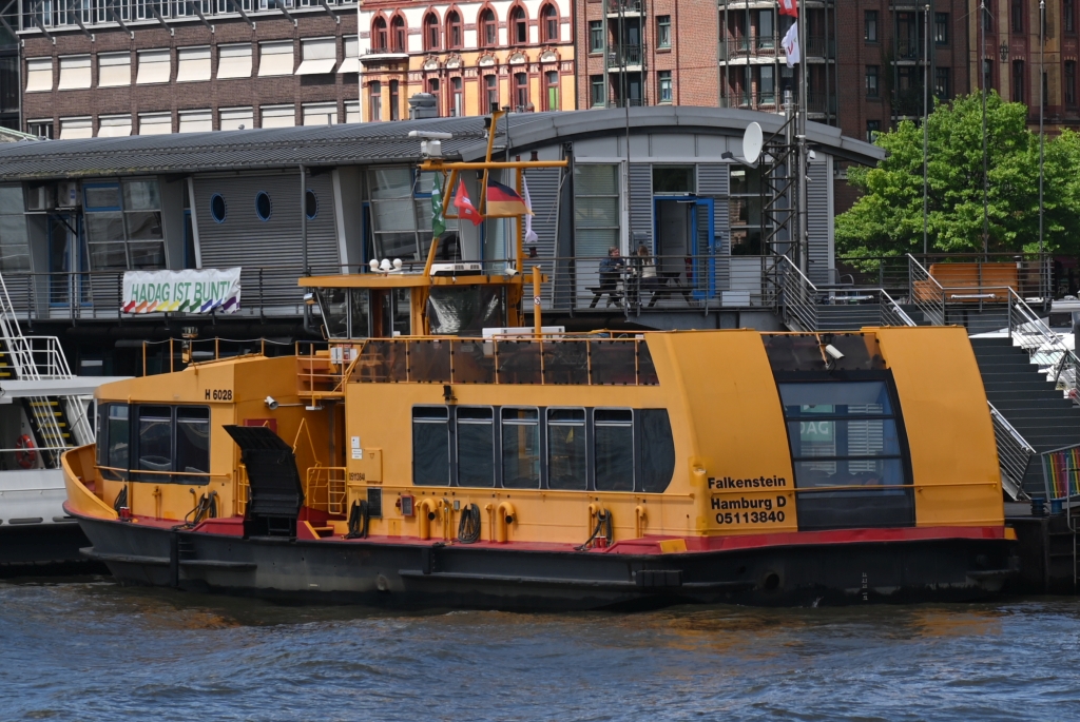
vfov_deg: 11.4
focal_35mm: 120
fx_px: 3604
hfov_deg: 17.0
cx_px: 540
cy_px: 361
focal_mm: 120
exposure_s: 1/500
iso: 100
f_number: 5.6
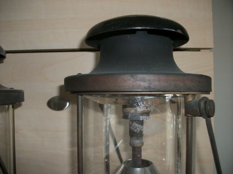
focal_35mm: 31
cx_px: 116
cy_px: 87
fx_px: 209
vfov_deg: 45.4
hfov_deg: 58.4
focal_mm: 5.7
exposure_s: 1/40
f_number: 2.9
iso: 125
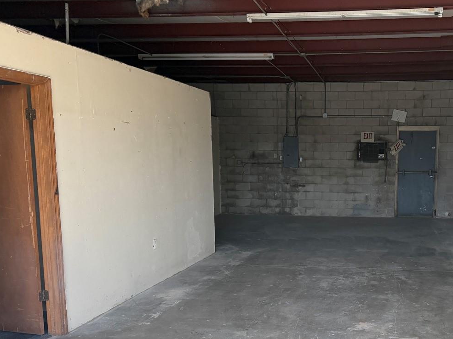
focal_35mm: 39
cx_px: 337
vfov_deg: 36.5
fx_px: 510
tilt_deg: -3.3
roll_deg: +2.1
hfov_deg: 46.3
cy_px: 223
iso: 100
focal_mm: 6.76
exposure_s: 1/702
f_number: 1.78
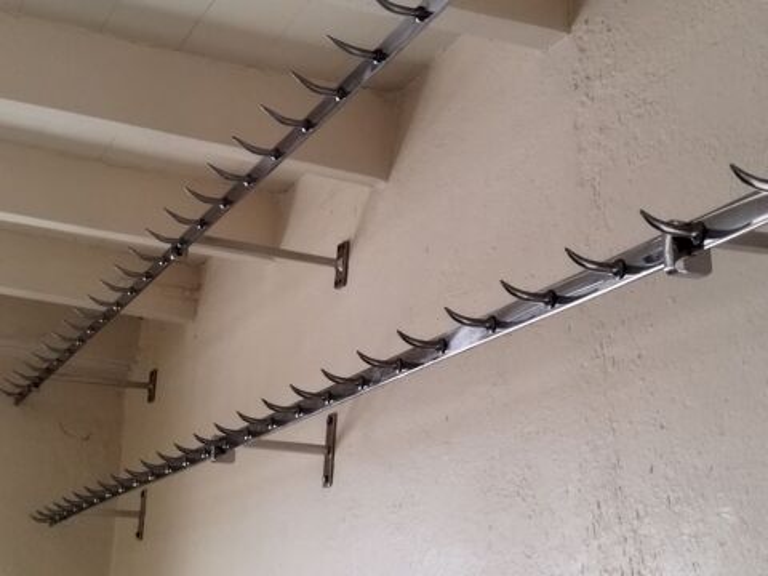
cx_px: 384
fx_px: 532
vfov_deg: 56.8
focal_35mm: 24
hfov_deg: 71.6
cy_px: 288
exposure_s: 1/25
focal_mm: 5.89
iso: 960
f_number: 1.89
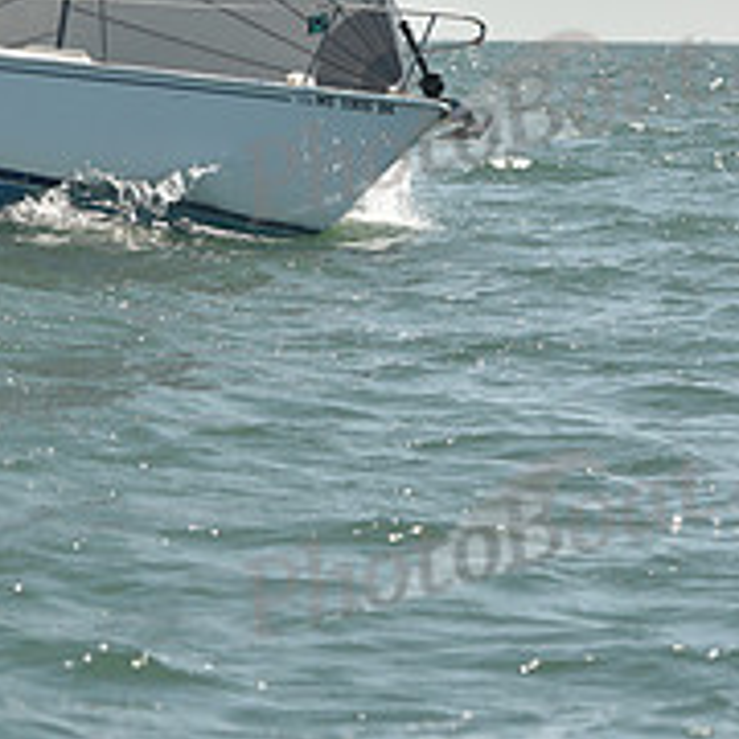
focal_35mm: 307
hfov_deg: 5.7
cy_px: -39
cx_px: 33
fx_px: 7415
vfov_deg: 5.7
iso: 250
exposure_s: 1/800
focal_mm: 112
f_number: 5
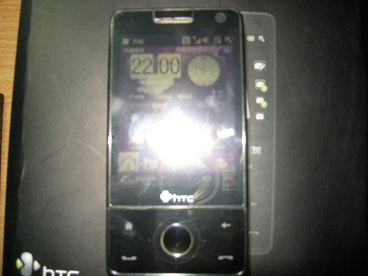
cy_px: 138
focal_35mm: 36
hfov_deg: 51.4
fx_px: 383
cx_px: 184
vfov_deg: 39.7
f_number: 2.7
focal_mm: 7.5
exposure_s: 1/32.7
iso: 64
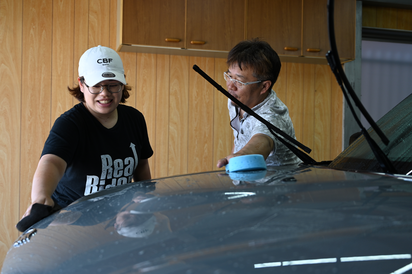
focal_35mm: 42
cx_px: 206
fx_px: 480
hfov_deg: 46.4
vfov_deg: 31.9
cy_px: 137
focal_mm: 42
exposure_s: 1/125
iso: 400
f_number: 4
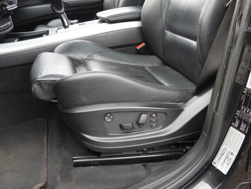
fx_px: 276
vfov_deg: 37.7
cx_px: 126
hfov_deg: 49.0
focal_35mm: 38
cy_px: 94
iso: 100
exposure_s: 1/60
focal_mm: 6.8
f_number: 3.2
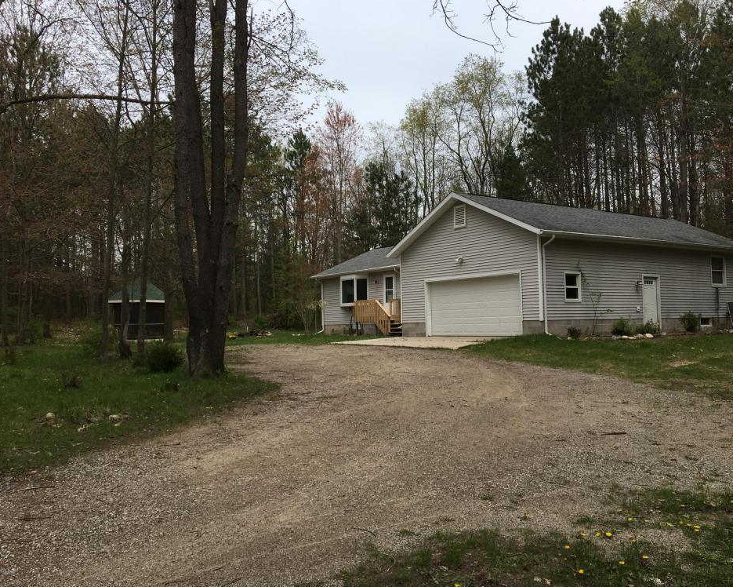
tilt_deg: +2.0
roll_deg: +0.7
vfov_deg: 47.1
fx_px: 673
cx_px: 392
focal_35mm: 31
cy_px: 290
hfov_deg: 57.1
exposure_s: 1/999
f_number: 2.2
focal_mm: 4.15
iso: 25
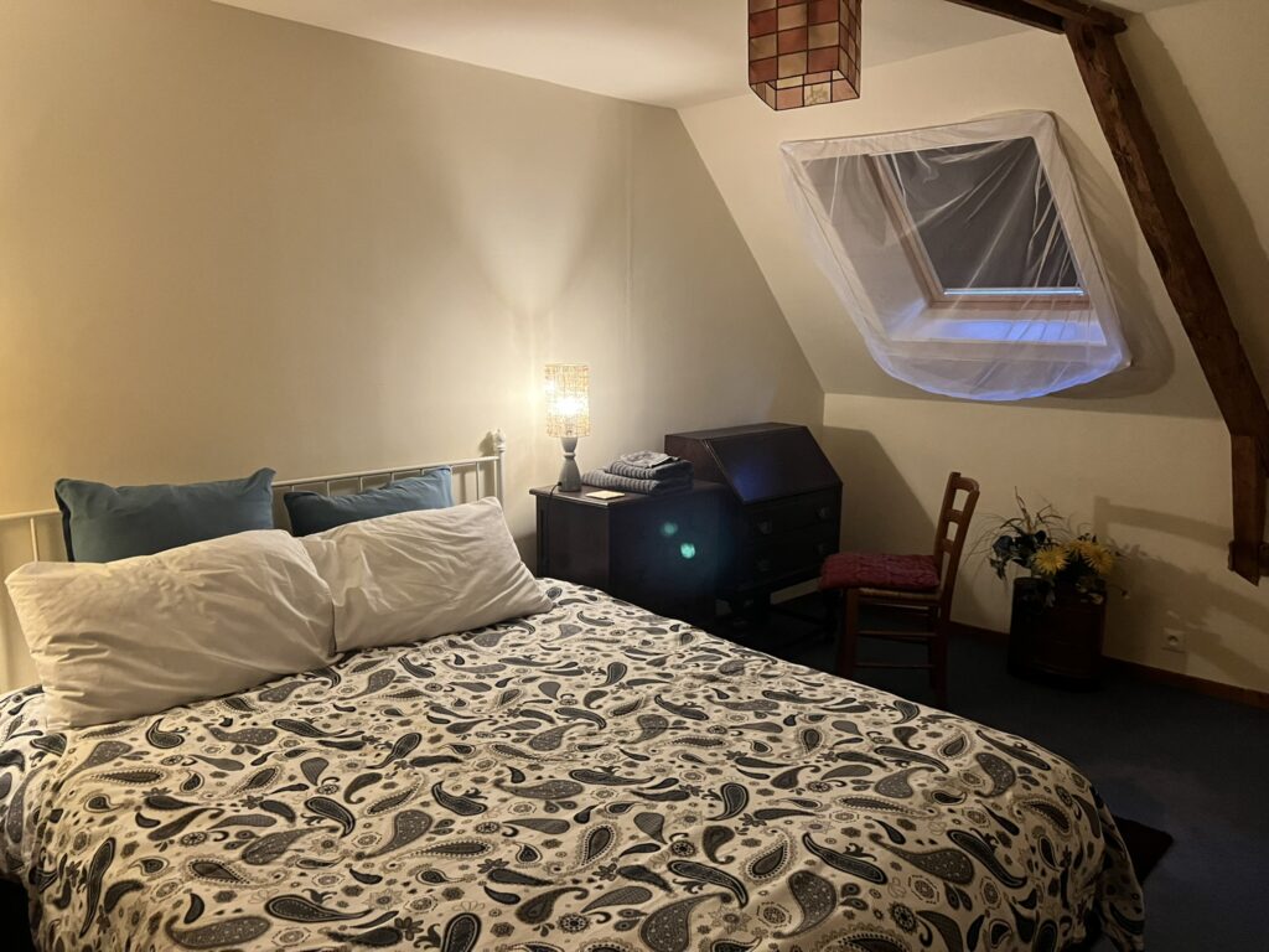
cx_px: 634
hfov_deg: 67.3
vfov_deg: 53.1
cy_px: 476
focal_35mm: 26
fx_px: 953
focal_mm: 5.7
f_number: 1.5
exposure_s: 1/33
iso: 400
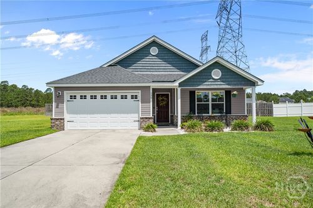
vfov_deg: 57.2
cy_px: 104
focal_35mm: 22
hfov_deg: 78.6
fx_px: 191
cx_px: 156
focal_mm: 22
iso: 100
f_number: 6.3
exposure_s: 1/2000
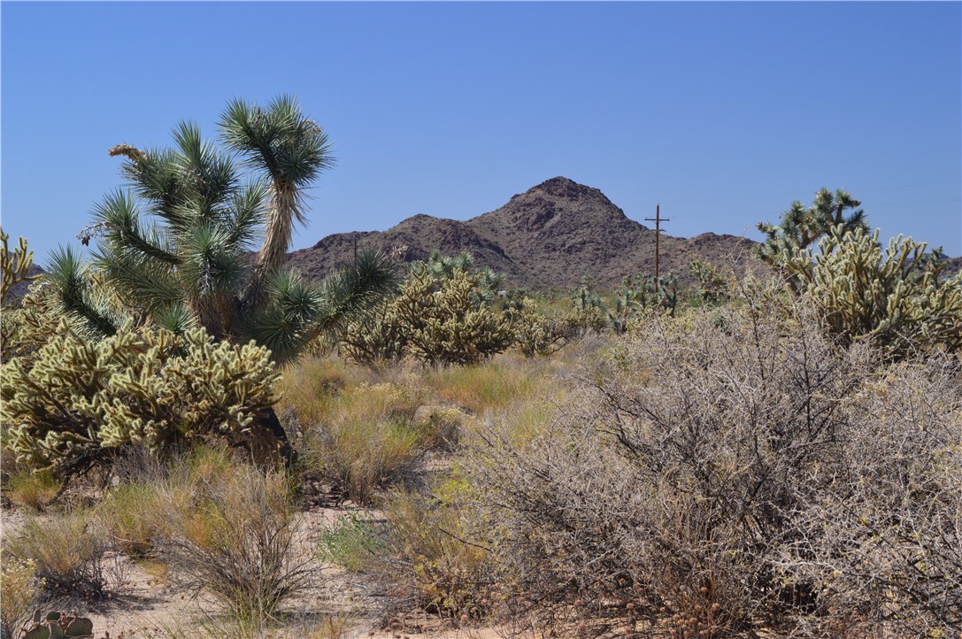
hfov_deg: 26.0
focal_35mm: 78
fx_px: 2082
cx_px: 481
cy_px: 320
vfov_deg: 17.4
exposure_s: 1/320
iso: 400
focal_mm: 52
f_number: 10
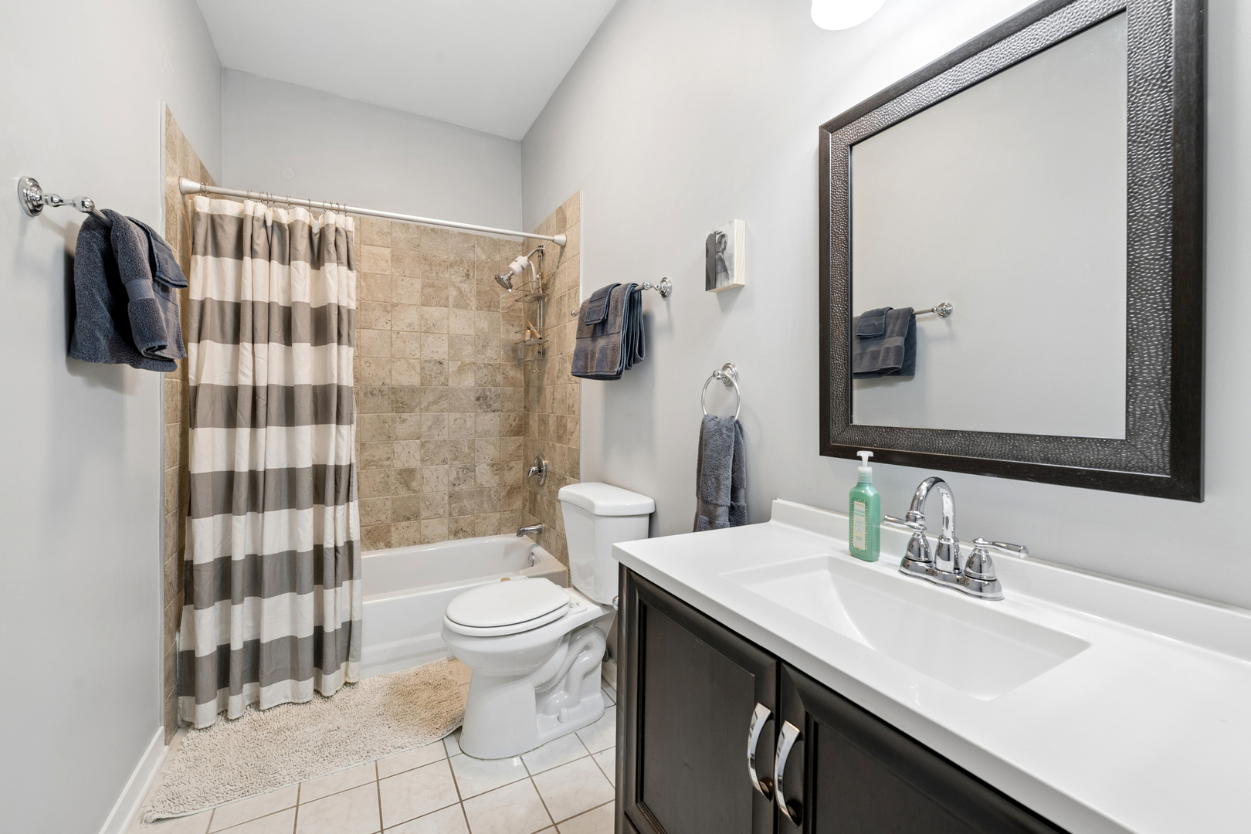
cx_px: 626
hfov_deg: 104.3
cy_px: 417
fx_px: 486
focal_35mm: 14
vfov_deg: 81.2
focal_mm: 14
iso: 250
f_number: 8
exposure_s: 1/25
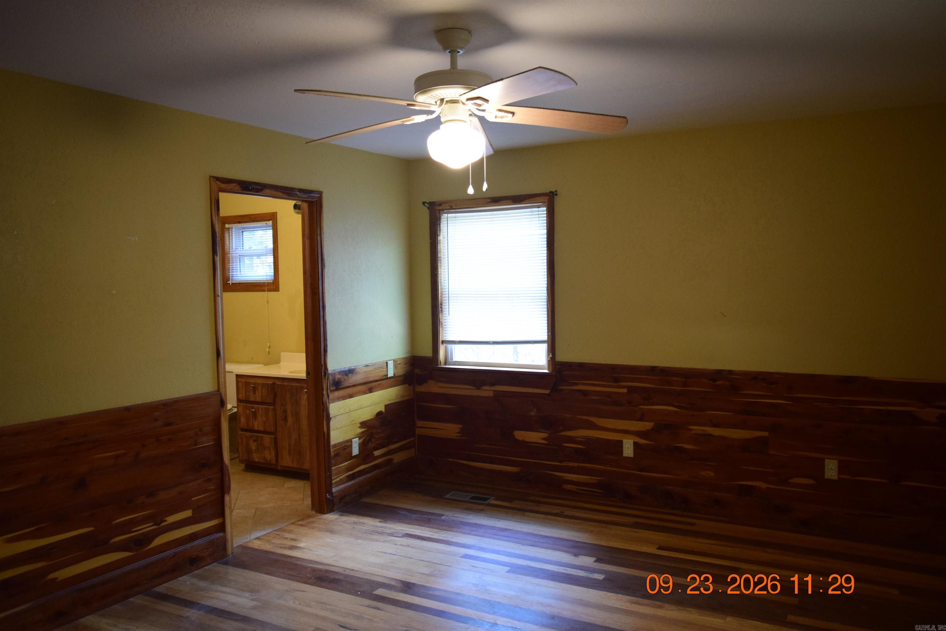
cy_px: 316
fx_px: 710
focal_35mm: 27
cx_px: 473
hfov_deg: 67.4
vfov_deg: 47.9
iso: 1600
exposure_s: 1/50
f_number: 3.5
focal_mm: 18
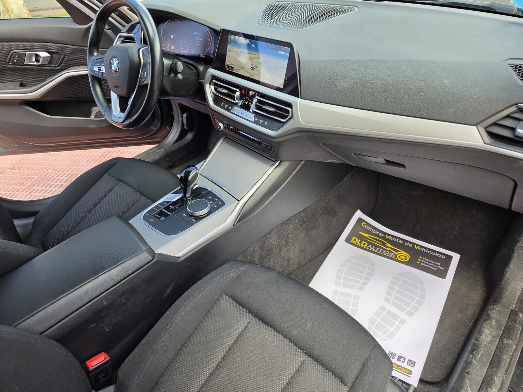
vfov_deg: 58.9
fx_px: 347
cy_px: 196
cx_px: 262
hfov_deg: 73.9
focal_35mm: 23
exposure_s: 1/153
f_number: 1.4
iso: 16
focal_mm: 6.5
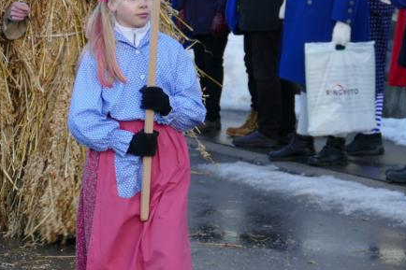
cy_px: 47
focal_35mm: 231
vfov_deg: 5.9
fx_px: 2604
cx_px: 266
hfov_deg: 8.9
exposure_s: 1/100
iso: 125
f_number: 3.8
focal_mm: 31.83
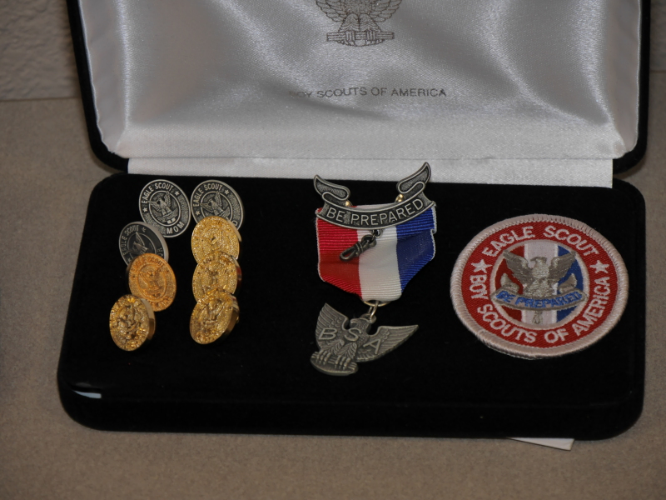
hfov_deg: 10.7
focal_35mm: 184
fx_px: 3540
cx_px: 333
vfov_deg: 8.1
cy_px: 250
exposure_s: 1/60
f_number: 5.4
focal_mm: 92
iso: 200
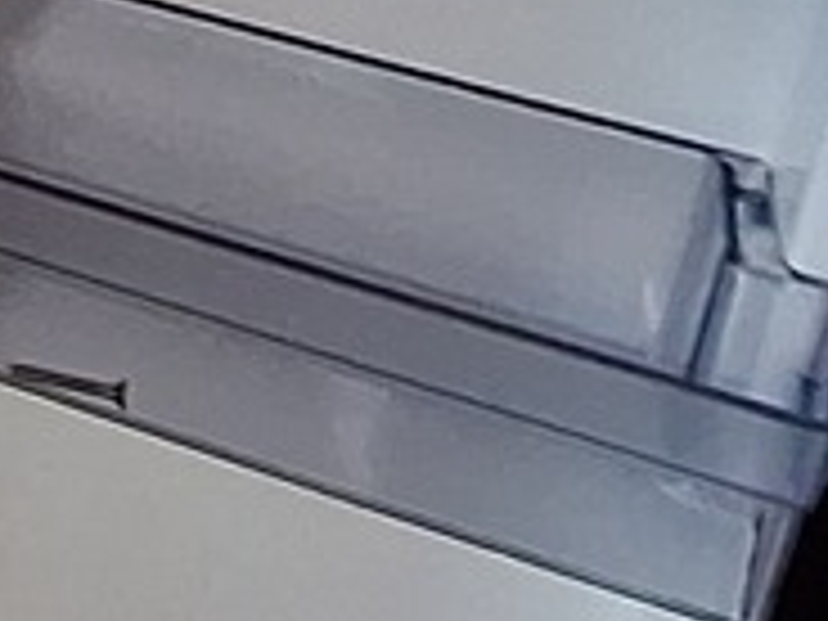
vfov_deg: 12.1
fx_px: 2440
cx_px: -972
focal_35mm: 102
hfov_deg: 14.7
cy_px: -801
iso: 160
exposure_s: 1/50
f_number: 2.2
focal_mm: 1.74
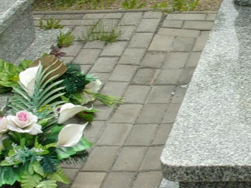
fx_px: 921
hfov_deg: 14.8
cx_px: 333
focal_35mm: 127
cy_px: 106
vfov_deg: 11.7
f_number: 10.8
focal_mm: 5.1
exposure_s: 1/70
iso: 80
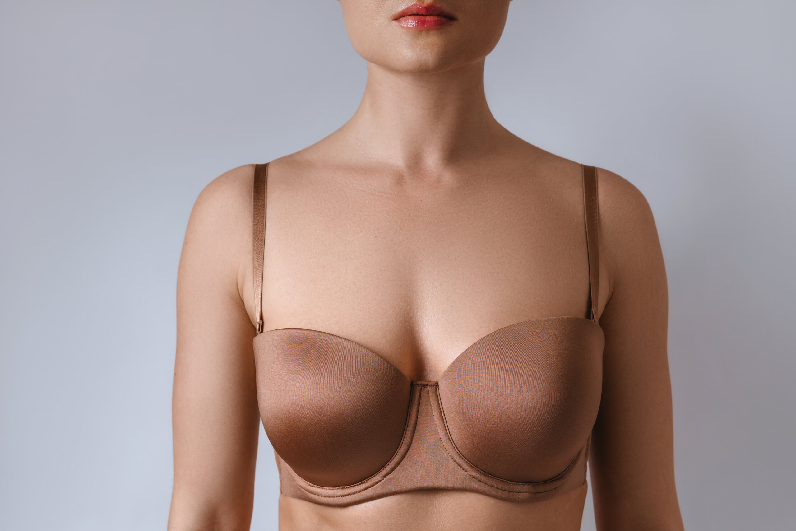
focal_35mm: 45
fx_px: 995
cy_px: 266
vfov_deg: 29.9
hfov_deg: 43.6
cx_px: 398
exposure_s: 1/160
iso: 100
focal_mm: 30
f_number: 5.6
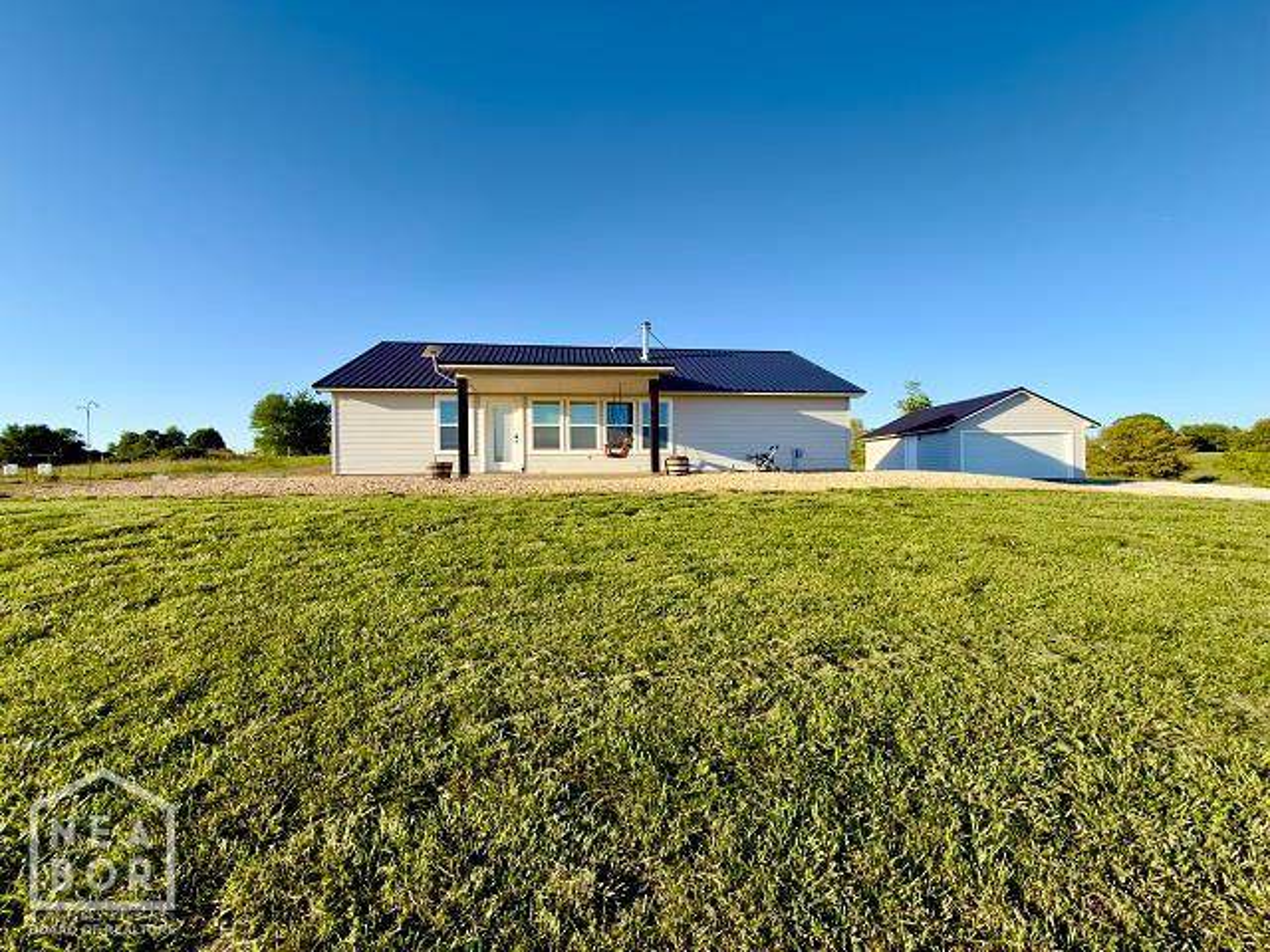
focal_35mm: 14
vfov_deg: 85.7
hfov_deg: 102.1
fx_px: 514
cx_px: 635
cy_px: 476
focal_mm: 2.22
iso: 16
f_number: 2.2
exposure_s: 1/371
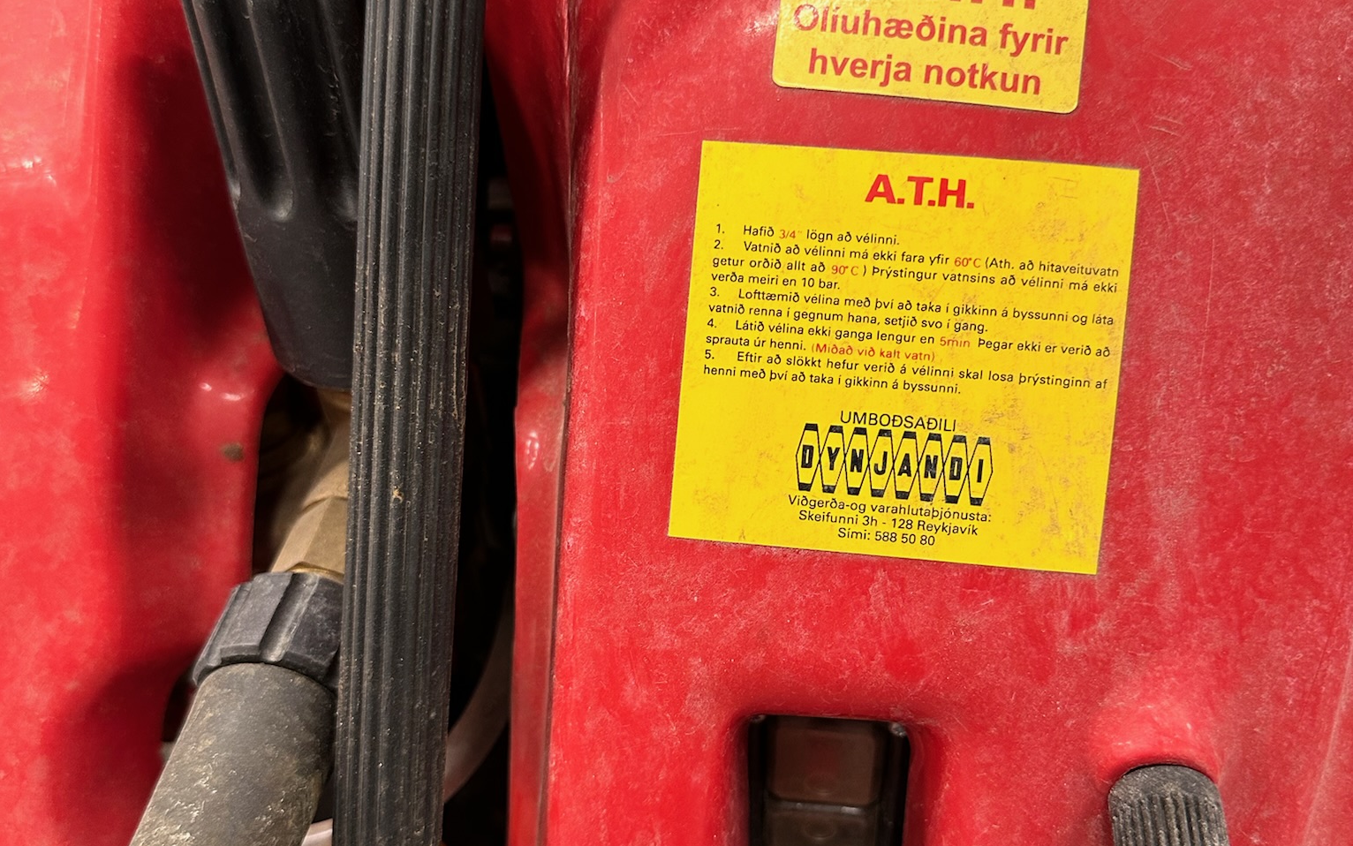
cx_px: 677
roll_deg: +2.6
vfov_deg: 37.2
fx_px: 1254
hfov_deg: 56.7
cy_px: 477
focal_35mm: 34
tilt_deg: -42.2
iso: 200
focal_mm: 6.86
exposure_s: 1/50
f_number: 1.78
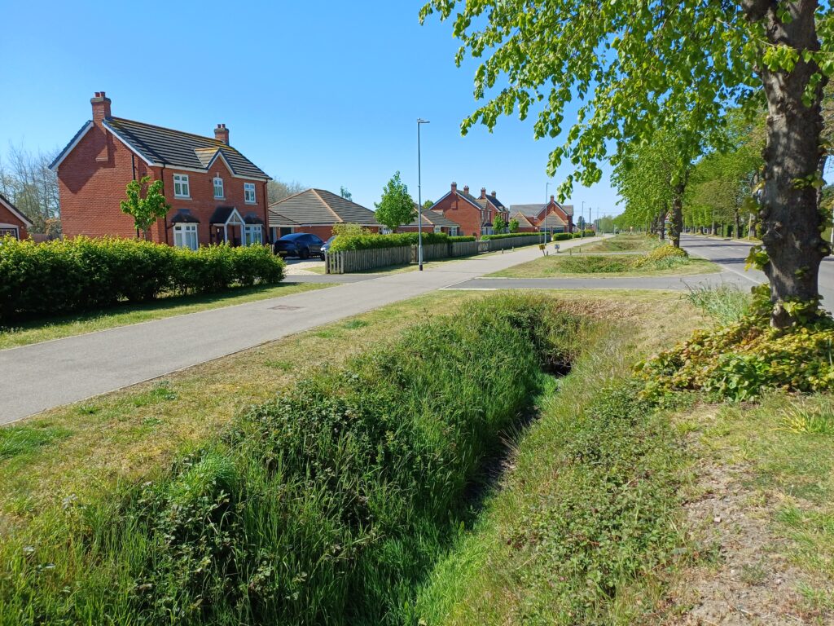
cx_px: 417
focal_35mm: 25
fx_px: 602
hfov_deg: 69.4
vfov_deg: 54.9
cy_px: 313
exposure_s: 1/962
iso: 50
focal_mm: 4.65
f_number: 1.8
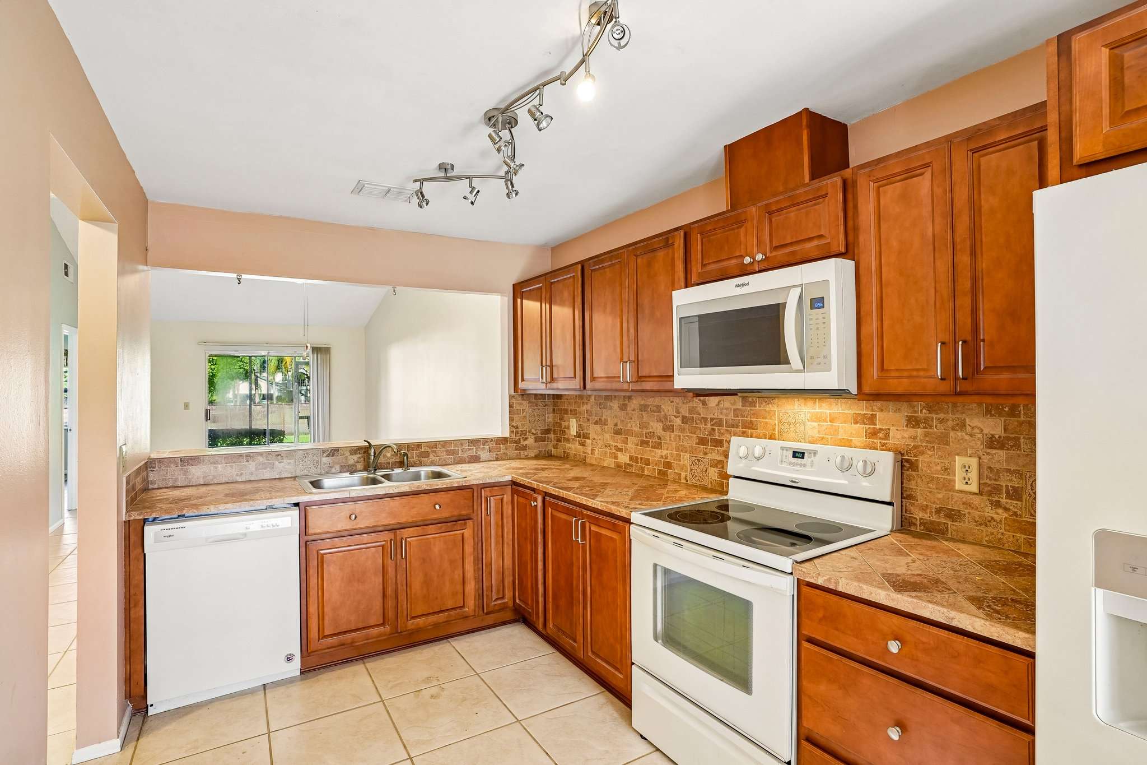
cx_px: 574
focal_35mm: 17
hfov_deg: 93.3
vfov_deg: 70.4
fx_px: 542
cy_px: 382
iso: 400
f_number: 9
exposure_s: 1/5
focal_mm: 17
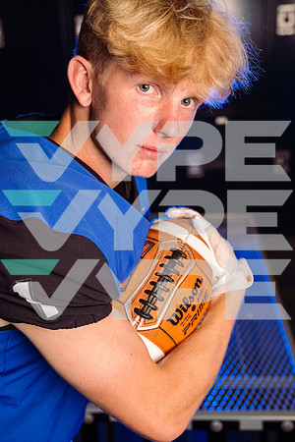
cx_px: 148
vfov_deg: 41.1
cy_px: 221
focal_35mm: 48
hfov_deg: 28.1
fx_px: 590
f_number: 4.5
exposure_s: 1/250
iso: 320
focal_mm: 48
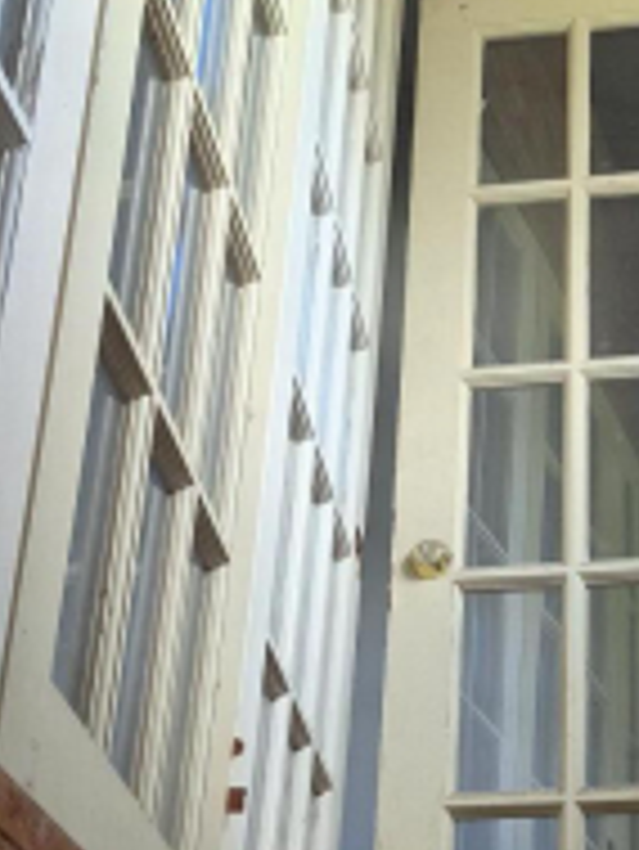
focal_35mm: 81
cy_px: 425
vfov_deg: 24.1
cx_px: 544
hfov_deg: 18.0
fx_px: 1991
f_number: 1.8
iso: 250
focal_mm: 5.4
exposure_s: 1/120
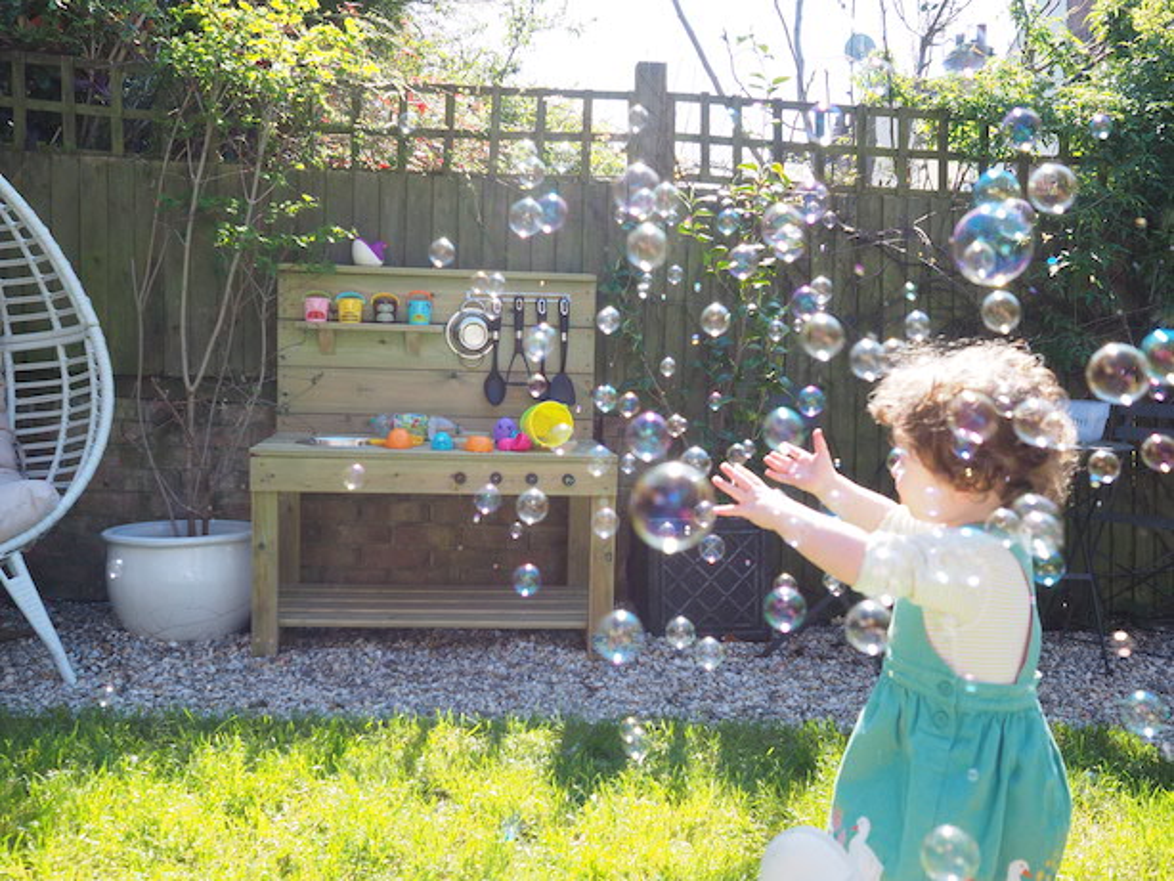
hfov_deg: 53.9
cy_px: 440
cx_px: 587
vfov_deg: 41.8
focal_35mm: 34
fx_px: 1154
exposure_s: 1/200
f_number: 4.5
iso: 200
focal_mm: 17
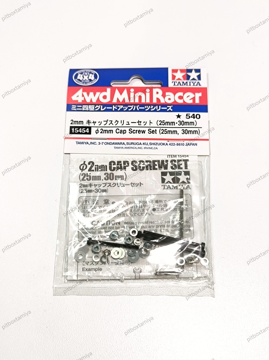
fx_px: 518
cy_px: 180
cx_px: 134
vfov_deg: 38.2
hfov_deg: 29.1
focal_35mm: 50
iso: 250
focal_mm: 6.92
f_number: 1.9
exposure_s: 1/101
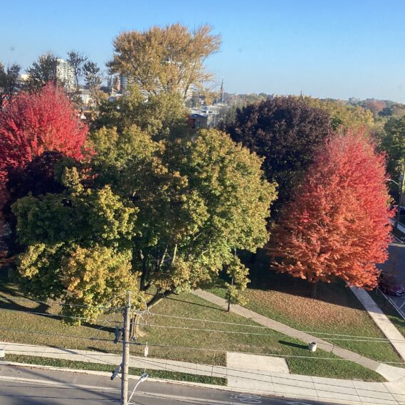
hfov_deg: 44.5
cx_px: 149
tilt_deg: -13.6
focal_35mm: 37
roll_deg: -2.5
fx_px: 490
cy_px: 204
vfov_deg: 44.9
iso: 25
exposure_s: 1/189
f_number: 2.4
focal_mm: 3.3
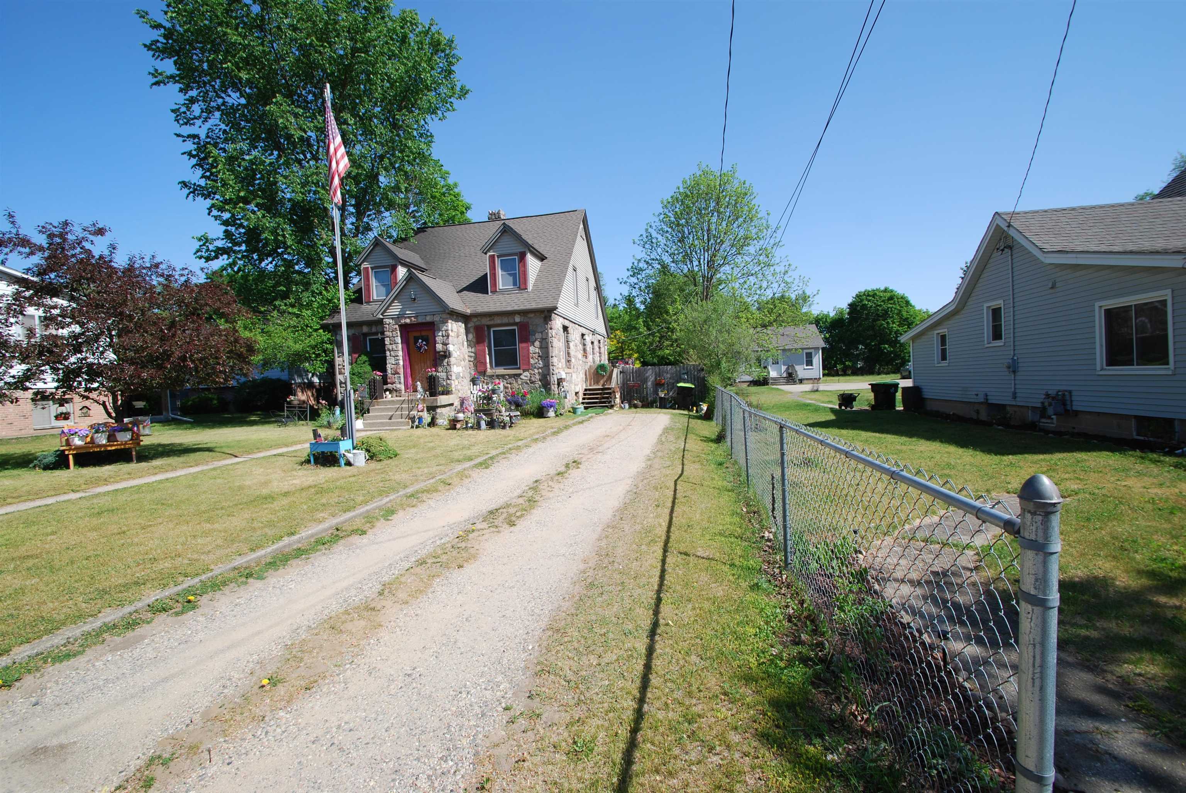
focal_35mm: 15
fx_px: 495
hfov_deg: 100.3
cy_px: 396
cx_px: 593
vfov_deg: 77.5
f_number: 7.1
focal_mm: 10
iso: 100
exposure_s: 1/200
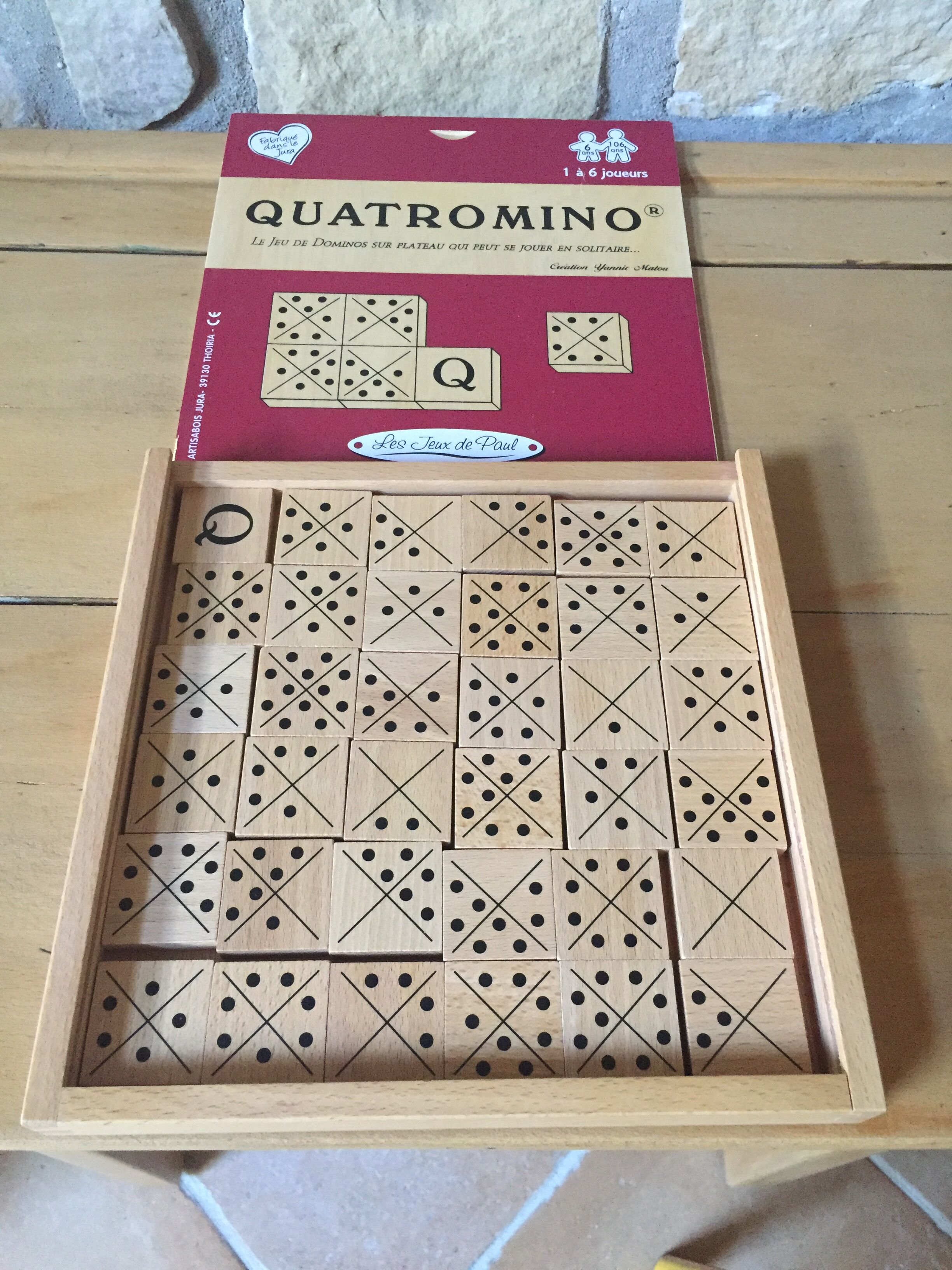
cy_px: 635
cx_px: 476
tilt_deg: -60.0
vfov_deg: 61.7
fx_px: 1063
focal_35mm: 29
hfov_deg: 48.2
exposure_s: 1/17
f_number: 2.2
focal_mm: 4.15
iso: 320
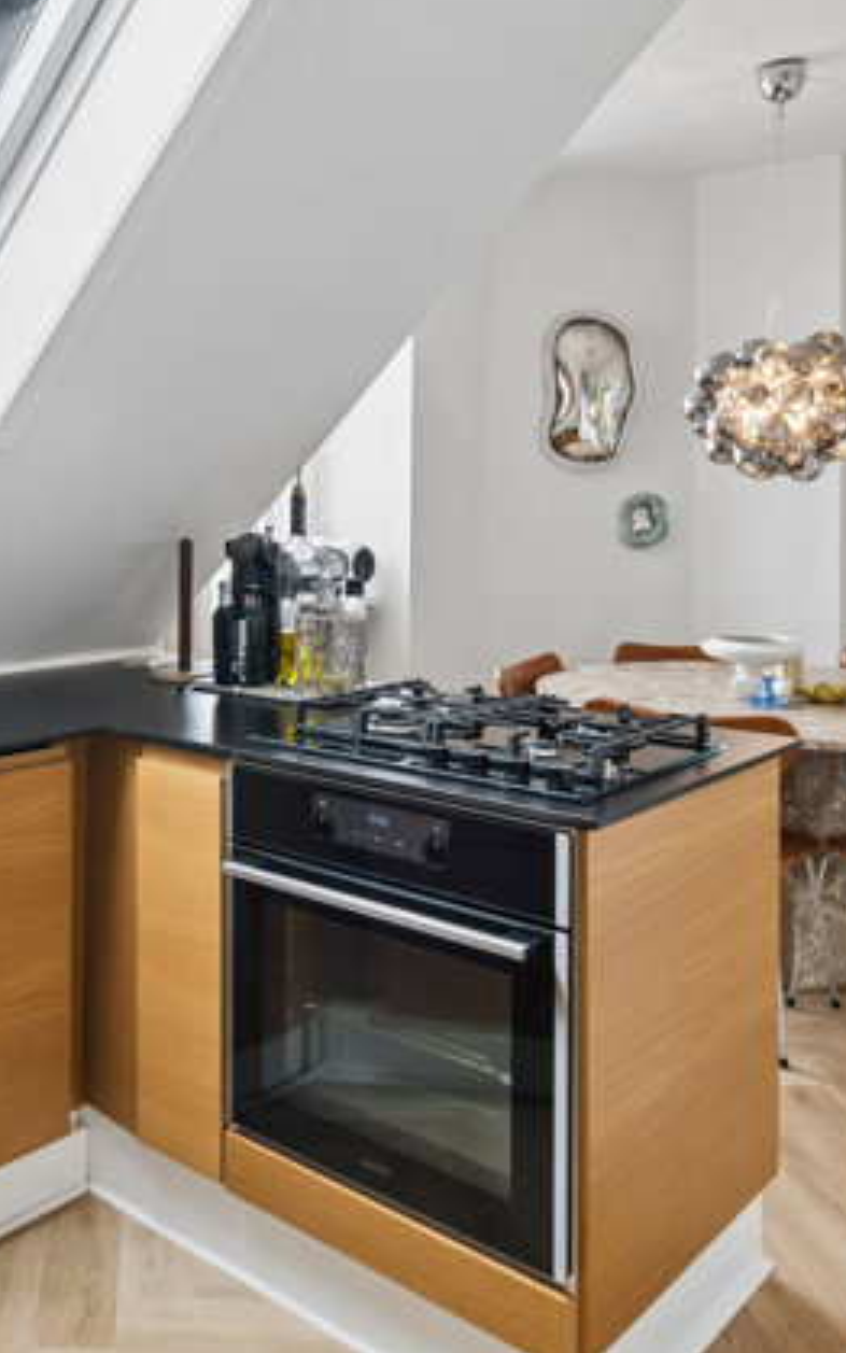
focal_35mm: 35
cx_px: 116
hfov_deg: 34.6
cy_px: 499
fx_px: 1291
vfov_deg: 54.6
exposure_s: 1/20
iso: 250
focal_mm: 18
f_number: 8
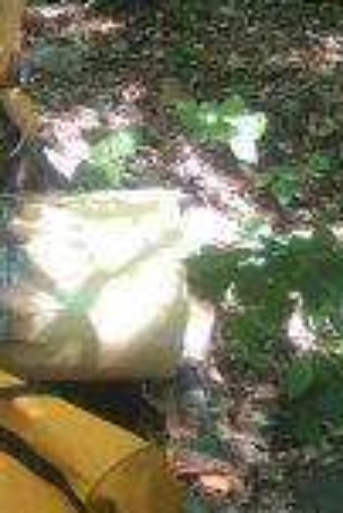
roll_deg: +3.8
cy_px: 132
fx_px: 1041
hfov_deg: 17.7
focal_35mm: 73
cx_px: -88
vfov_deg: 27.3
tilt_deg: -18.5
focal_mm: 4.15
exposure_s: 1/30
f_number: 2.2
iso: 25
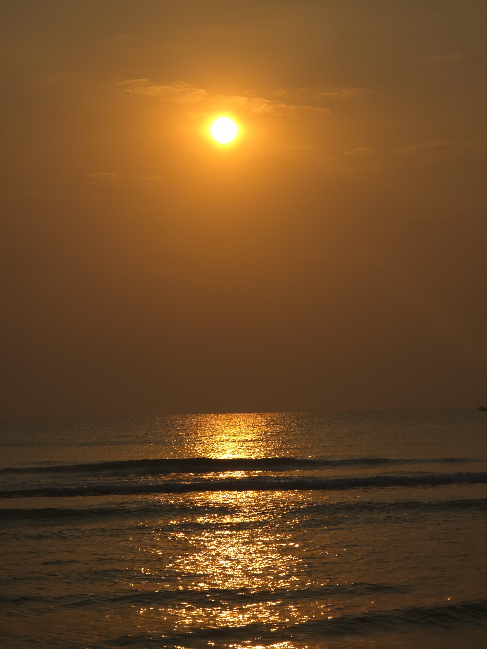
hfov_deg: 12.9
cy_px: 324
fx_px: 2157
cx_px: 244
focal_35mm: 115
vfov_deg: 17.1
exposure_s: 1/2096
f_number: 3.4
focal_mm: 18.6
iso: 32
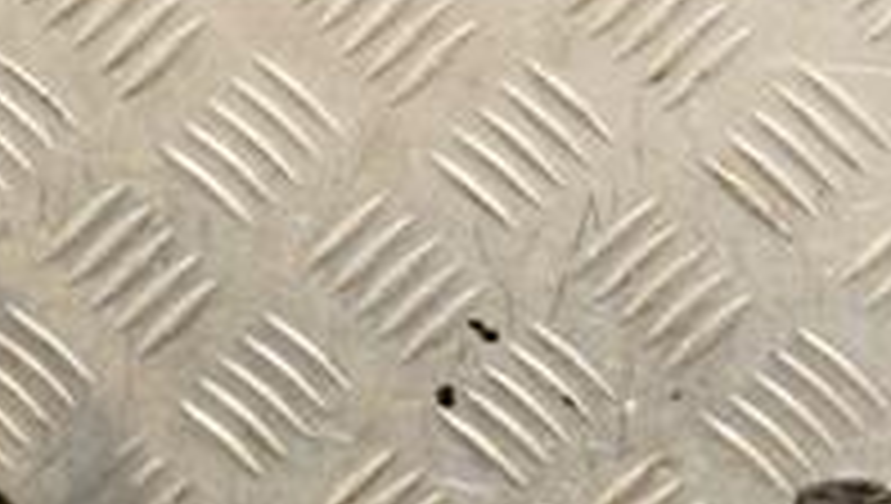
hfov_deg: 9.4
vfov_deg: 5.3
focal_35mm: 228
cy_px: 544
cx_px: 414
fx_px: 5394
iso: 800
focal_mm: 48
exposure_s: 1/160
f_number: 4.8
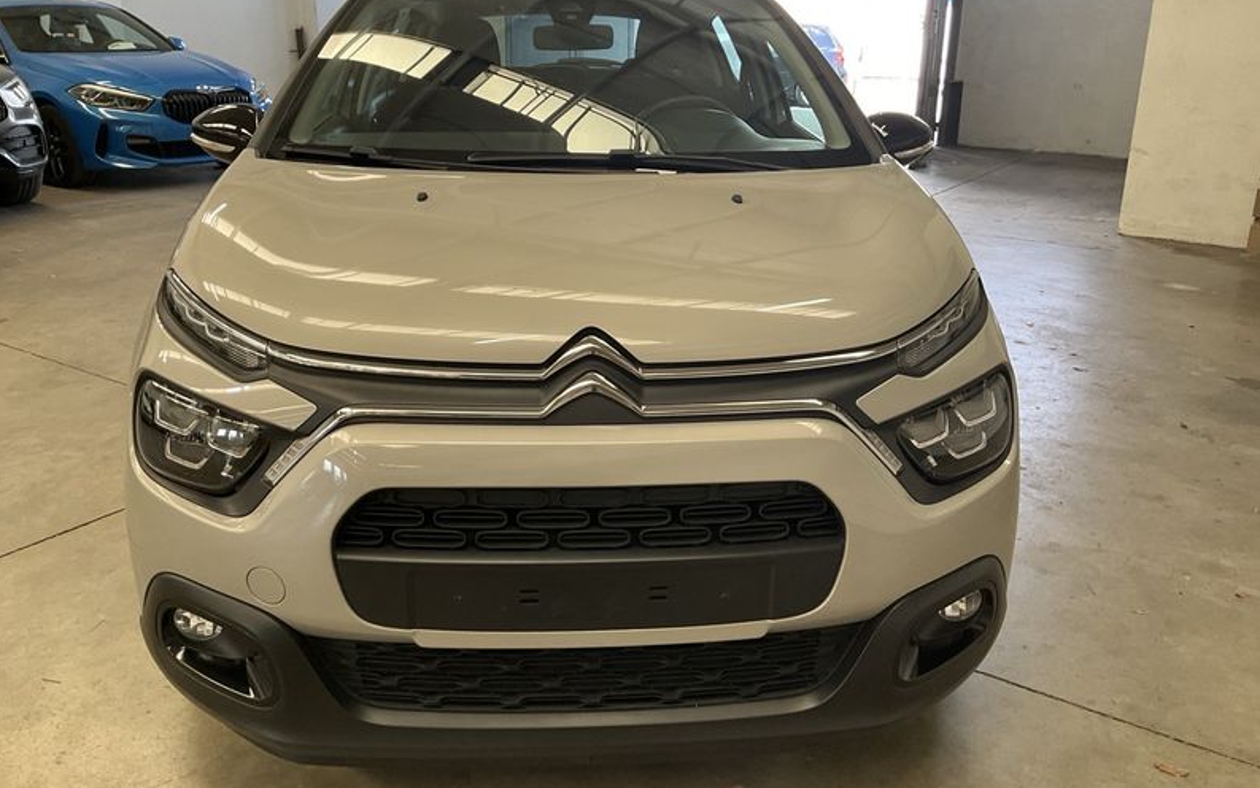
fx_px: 1065
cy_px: 357
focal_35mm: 31
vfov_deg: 40.6
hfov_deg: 61.2
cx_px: 628
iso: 64
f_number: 1.8
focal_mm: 3
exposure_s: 1/107
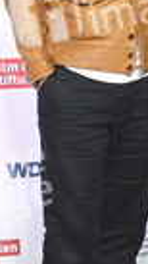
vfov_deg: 20.0
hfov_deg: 11.2
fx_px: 747
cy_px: 98
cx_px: 163
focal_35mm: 107
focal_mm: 35
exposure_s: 1/160
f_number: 4.5
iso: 1250
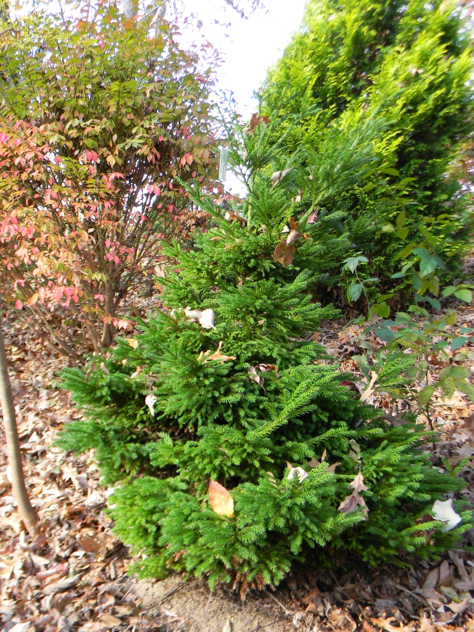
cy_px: 316
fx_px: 657
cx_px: 237
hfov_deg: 39.7
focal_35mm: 36
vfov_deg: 51.4
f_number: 3.7
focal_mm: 6.4
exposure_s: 1/37.5
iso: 80
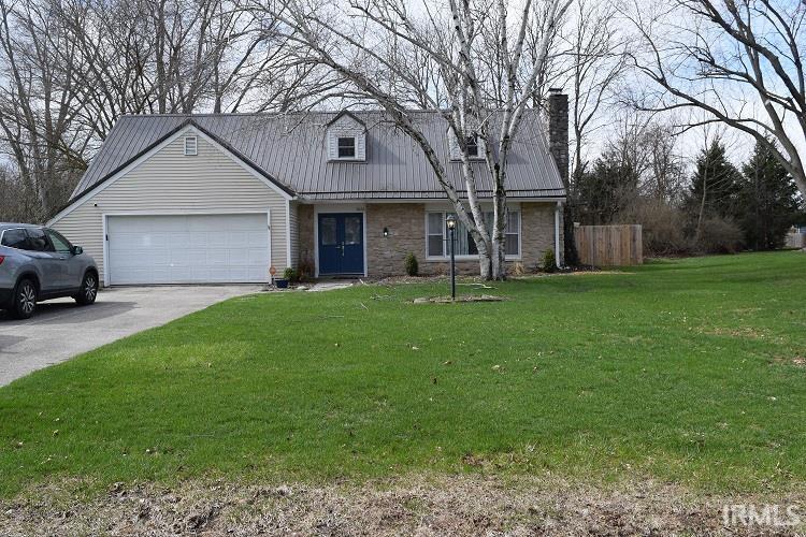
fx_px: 739
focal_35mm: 33
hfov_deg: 57.2
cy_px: 268
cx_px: 403
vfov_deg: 40.0
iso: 200
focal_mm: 22
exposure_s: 1/320
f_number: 9
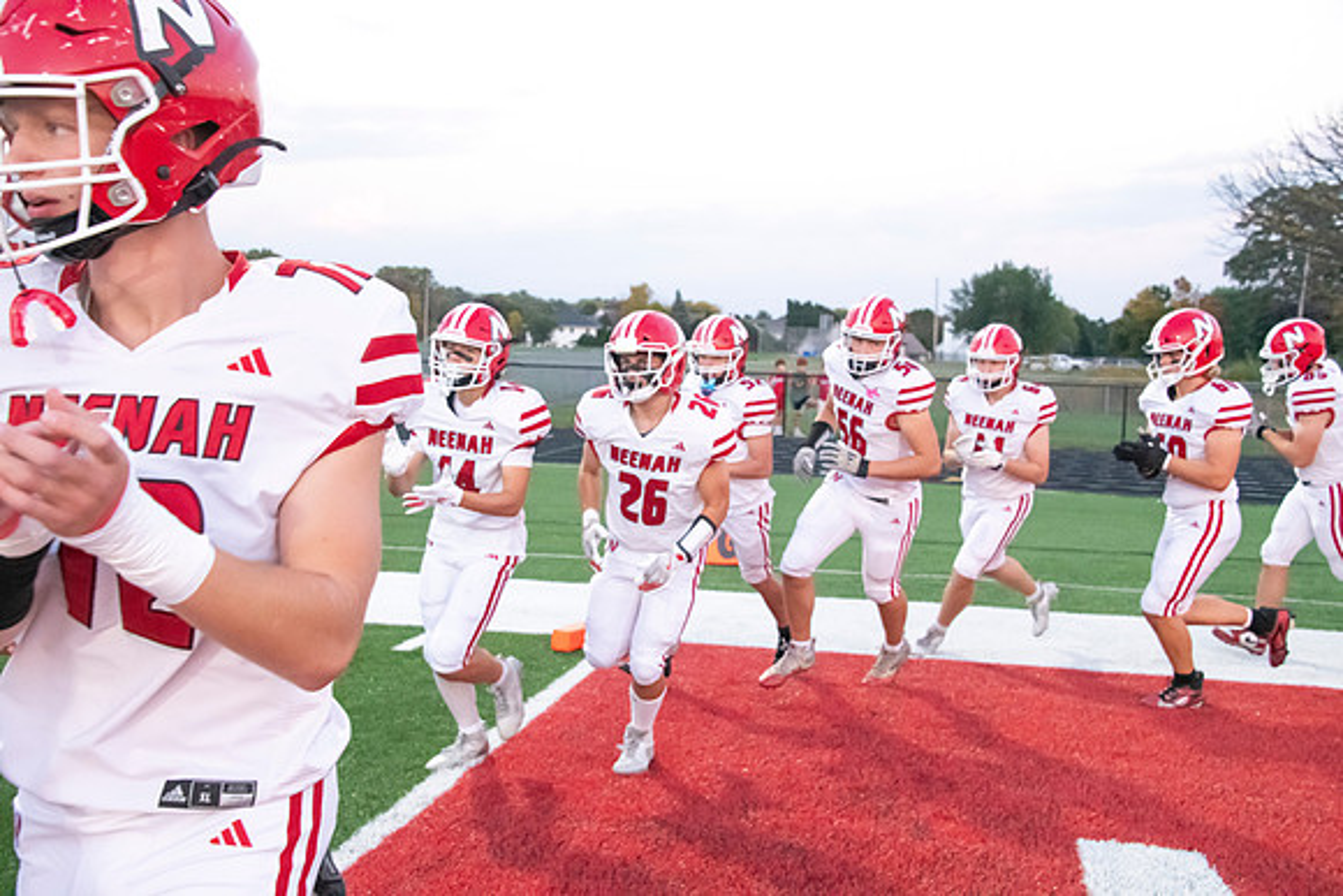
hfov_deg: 44.5
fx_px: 1642
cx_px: 672
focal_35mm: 44
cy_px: 448
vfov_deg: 30.5
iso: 10000
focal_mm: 44
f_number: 7.1
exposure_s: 1/800
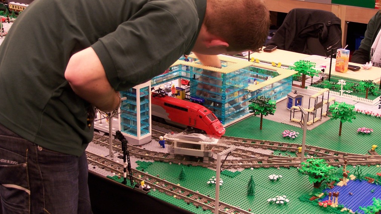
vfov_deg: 19.4
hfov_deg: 33.8
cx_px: 193
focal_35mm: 62
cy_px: 105
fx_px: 626
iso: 80
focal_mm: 9.3
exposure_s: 1/2
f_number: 3.1
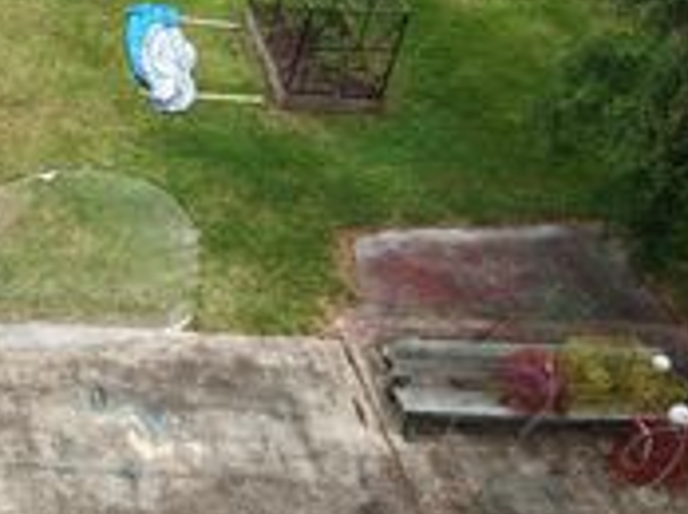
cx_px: -237
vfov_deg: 21.2
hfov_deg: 24.2
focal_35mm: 69
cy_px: 208
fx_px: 1369
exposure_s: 1/2000
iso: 140
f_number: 1.8
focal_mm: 8.67
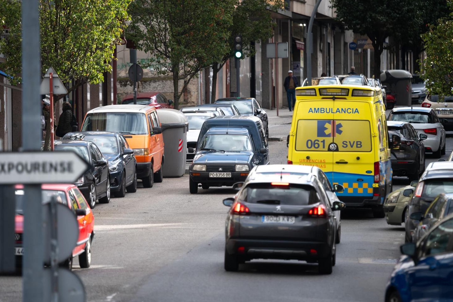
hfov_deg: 5.9
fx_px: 4404
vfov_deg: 3.9
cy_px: 148
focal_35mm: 350
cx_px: 221
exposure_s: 1/400
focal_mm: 300
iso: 125
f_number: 4
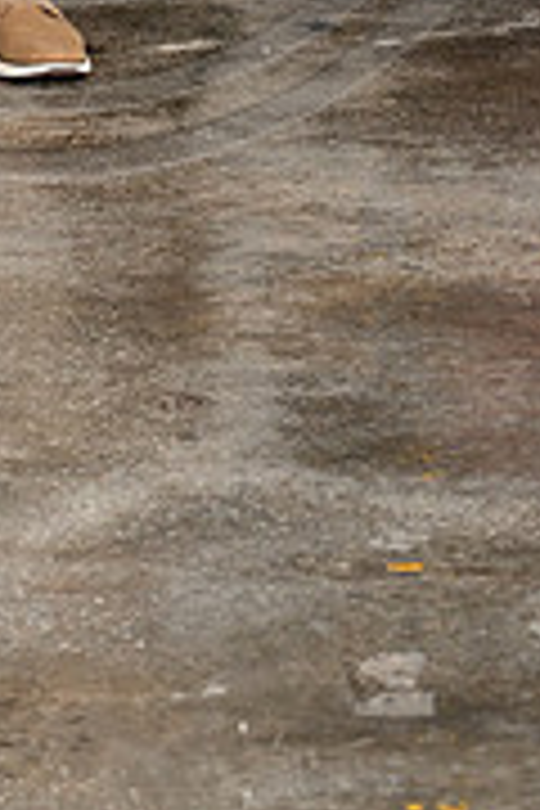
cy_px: -410
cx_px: 32
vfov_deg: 8.9
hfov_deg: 6.1
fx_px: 5085
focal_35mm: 226
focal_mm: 70
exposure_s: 1/125
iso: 1000
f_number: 6.3
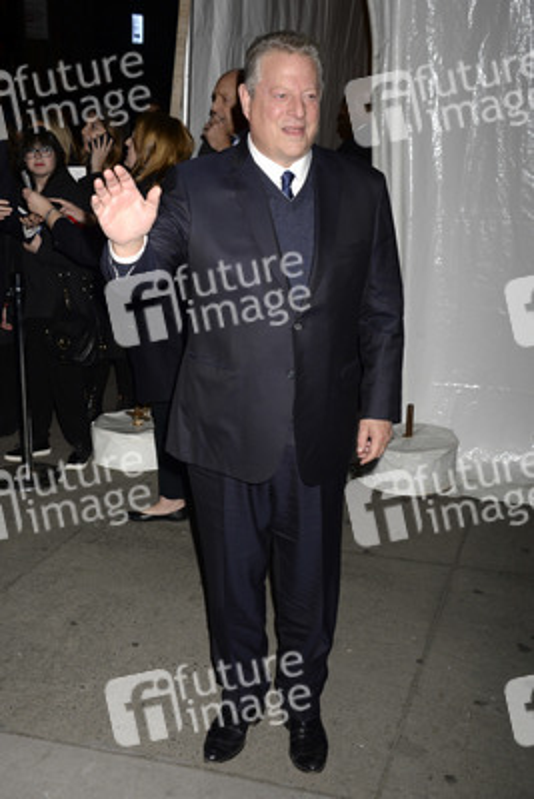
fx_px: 978
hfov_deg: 30.5
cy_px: 400
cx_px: 267
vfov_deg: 44.5
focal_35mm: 44
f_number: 5
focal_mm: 44
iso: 800
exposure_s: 1/250
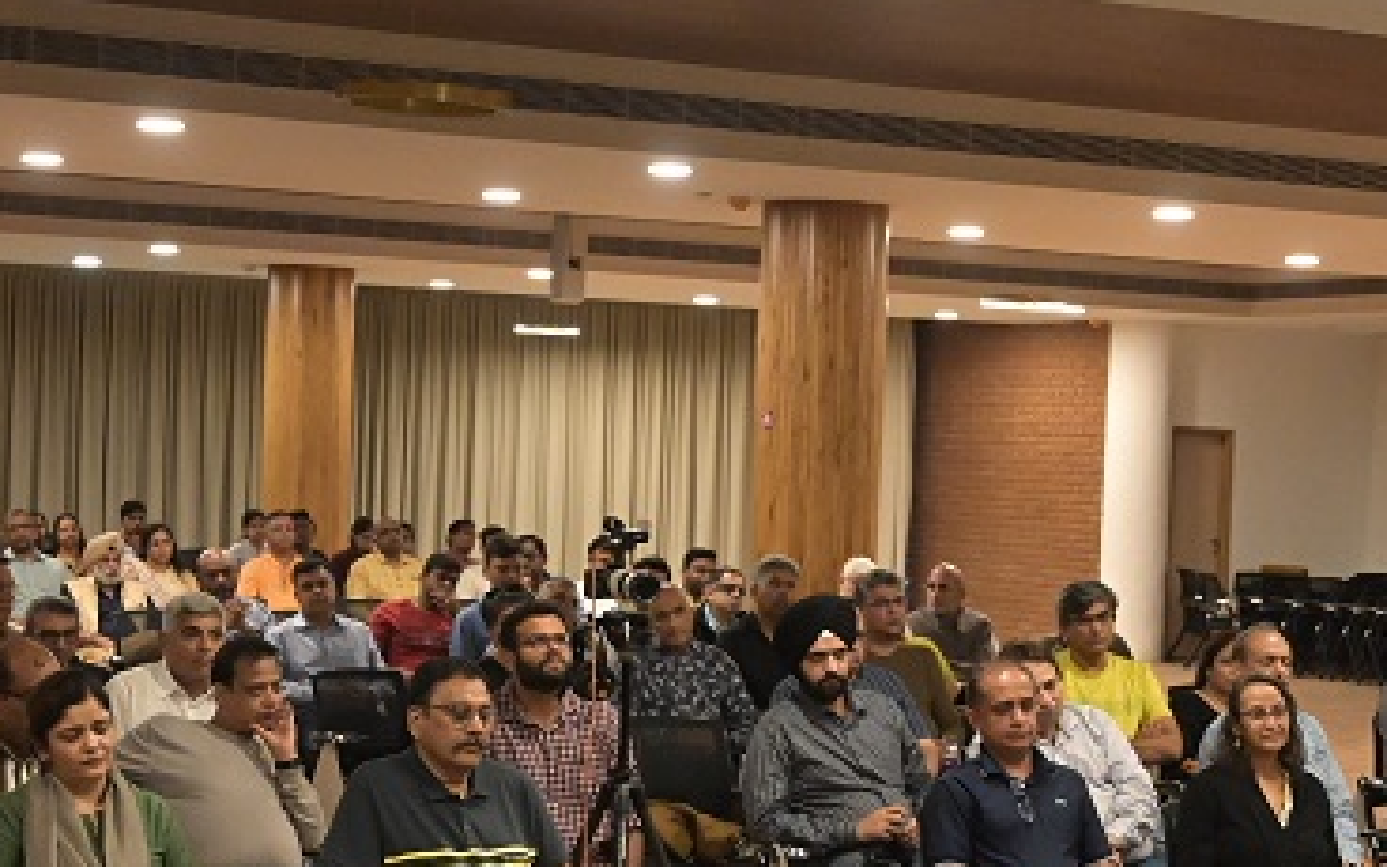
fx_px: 2797
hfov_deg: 27.8
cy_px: 603
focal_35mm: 74
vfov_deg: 17.6
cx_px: 697
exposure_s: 1/160
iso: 8000
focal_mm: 33
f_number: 4
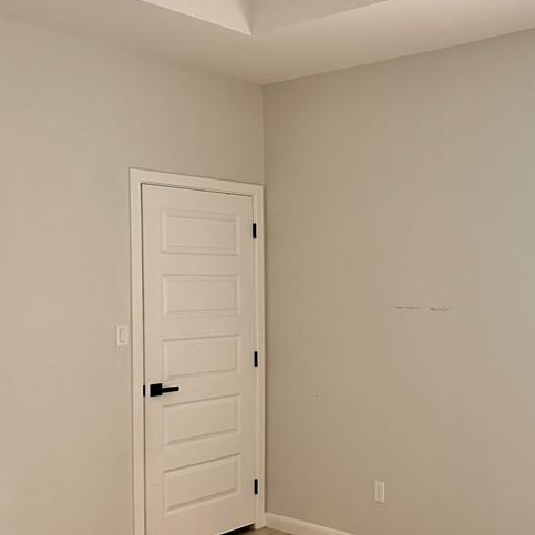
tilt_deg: -1.2
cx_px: 422
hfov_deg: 36.4
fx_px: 787
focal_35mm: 45
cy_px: 306
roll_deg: -0.4
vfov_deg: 37.5
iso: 400
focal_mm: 6.86
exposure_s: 1/60
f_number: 1.78
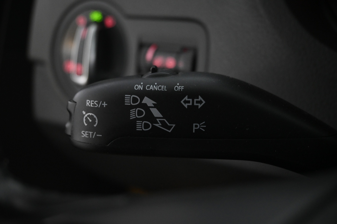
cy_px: 112
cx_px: 168
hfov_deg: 47.2
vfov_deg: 32.4
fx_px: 386
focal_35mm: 41
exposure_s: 1/40
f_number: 4.5
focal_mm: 27.5
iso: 2500
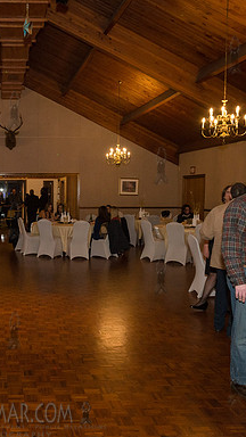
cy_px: 219
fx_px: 441
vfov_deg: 52.8
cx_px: 14
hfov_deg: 29.6
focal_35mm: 38
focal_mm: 24
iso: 1600
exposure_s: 1/320
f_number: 4.5
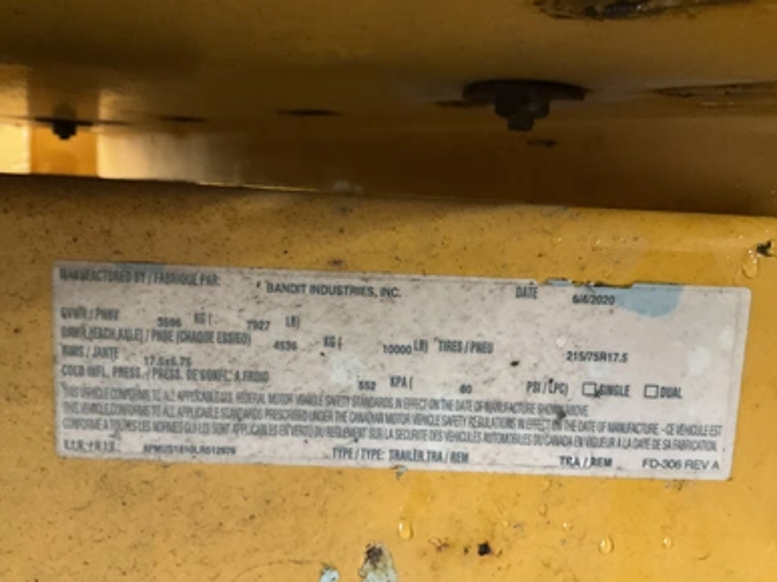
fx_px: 673
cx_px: 379
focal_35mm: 30
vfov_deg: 46.8
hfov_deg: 60.0
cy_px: 291
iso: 500
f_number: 1.8
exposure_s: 1/30
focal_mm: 3
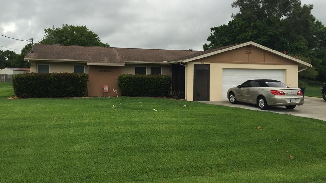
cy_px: 74
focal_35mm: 32
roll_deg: -1.4
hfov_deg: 61.0
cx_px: 162
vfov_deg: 36.6
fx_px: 277
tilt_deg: +1.5
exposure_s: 1/173
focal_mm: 4.15
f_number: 2.2
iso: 32
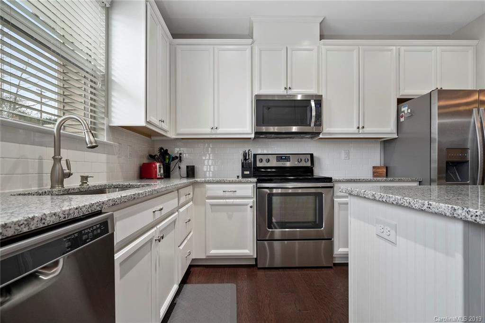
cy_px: 162
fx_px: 216
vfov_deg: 73.8
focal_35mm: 16
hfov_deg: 96.7
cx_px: 242
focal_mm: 16
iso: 800
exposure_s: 1/10
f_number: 9
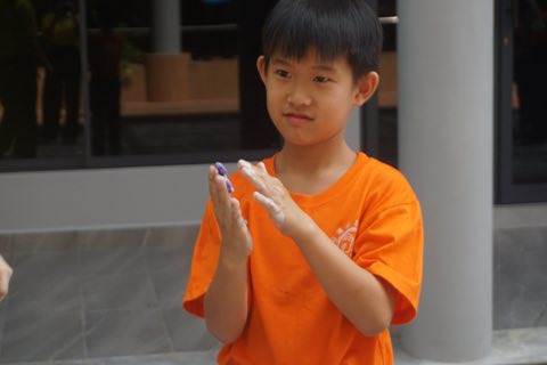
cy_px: 182
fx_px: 1139
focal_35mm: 75
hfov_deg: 27.0
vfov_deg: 18.2
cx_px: 274
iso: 100
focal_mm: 50
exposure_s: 1/160
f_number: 5.6
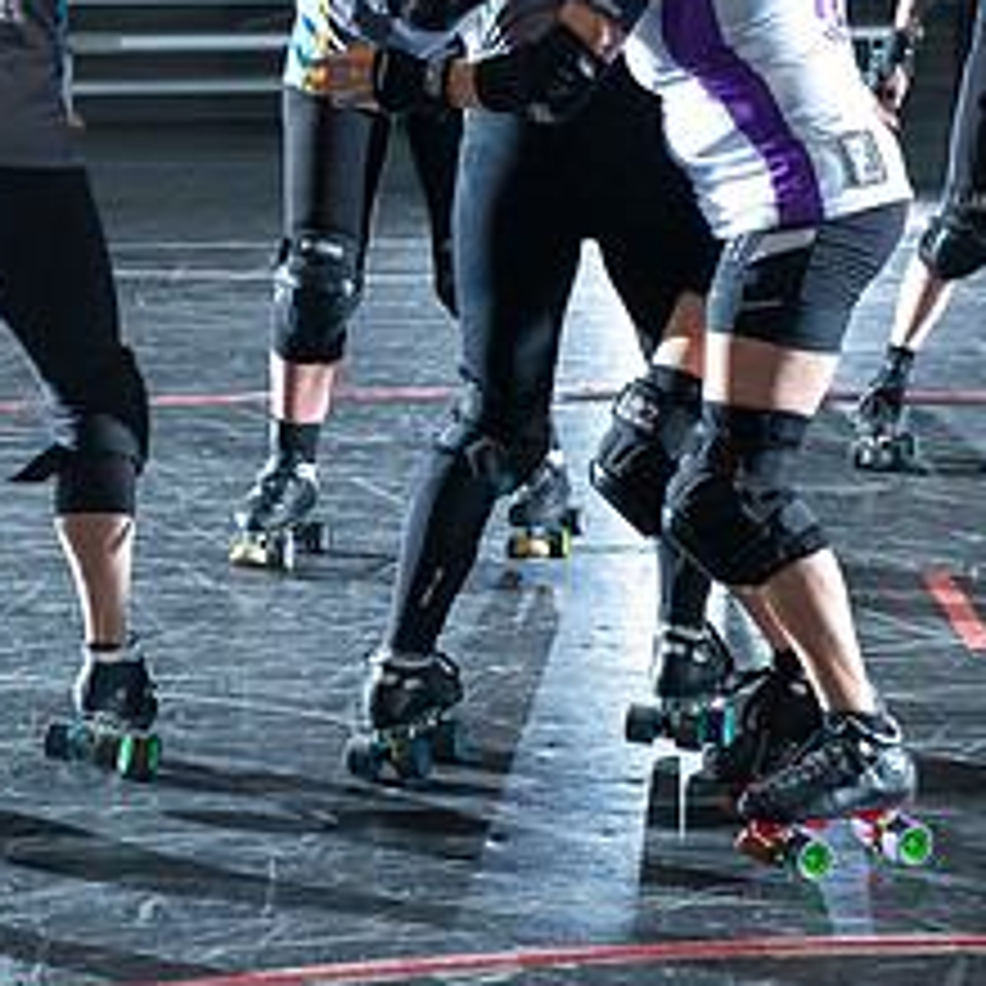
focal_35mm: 108
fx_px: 3480
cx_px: 455
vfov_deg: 16.0
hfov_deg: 16.1
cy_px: 169
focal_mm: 48
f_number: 7.1
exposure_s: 1/160
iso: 800
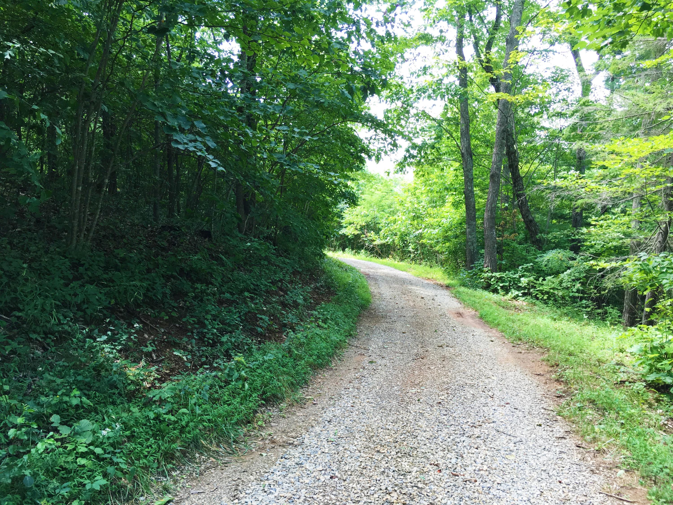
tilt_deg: -1.5
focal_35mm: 29
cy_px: 252
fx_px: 564
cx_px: 336
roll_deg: -2.6
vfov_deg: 48.2
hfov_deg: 61.7
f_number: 2.2
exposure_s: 1/120
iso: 40
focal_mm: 4.15
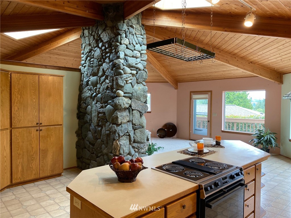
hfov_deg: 67.3
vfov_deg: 53.1
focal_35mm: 26
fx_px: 219
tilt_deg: -0.7
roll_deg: -1.0
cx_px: 146
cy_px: 109
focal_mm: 4.25
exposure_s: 1/60
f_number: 1.8
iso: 125
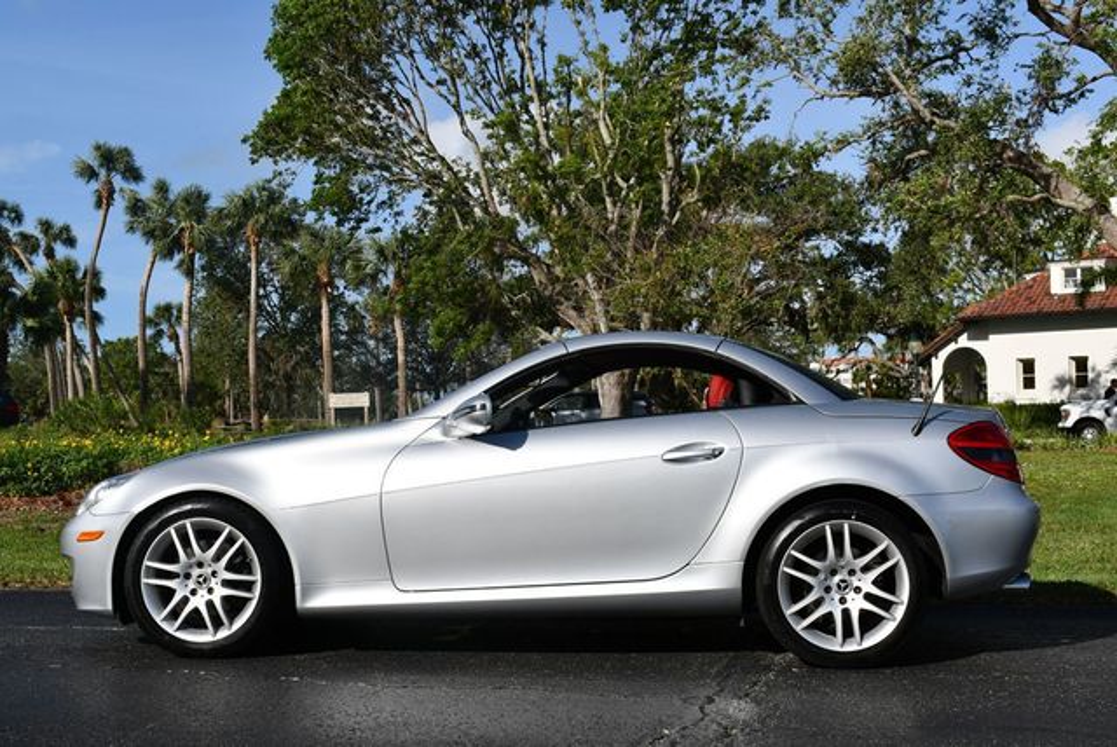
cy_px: 374
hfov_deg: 42.7
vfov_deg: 29.3
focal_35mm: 46
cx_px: 558
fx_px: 1429
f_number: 10
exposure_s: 1/400
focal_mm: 23
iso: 100
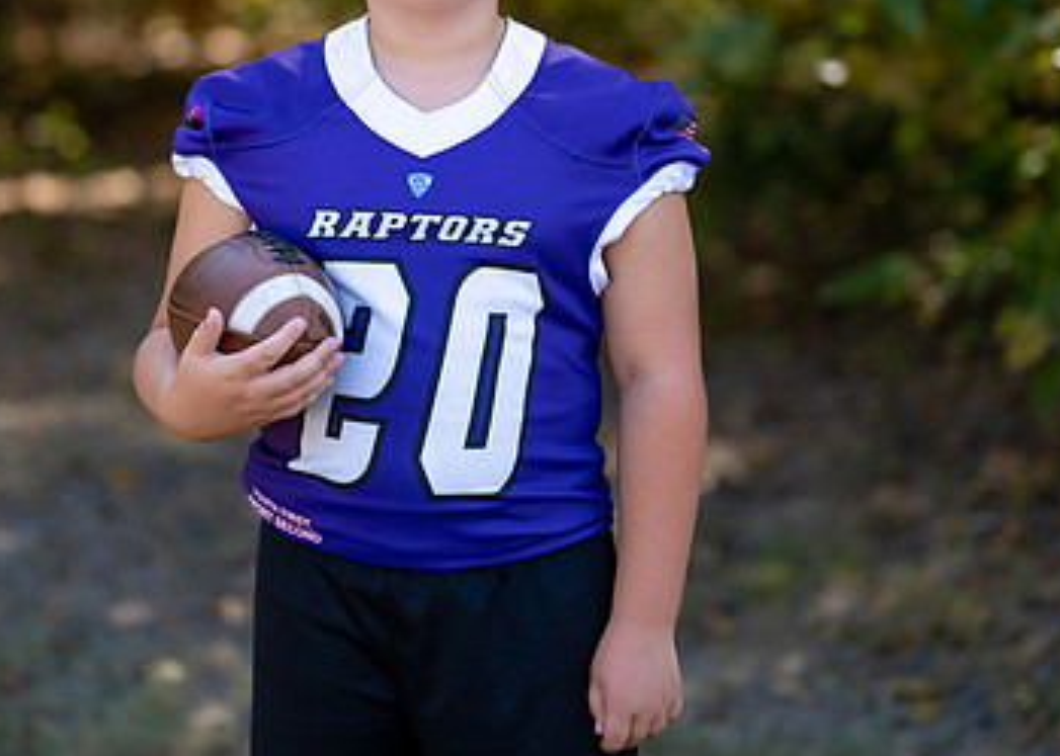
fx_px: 2979
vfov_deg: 14.4
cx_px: 479
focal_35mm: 99
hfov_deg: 20.2
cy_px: 197
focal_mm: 50
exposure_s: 1/2000
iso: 100
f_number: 1.2
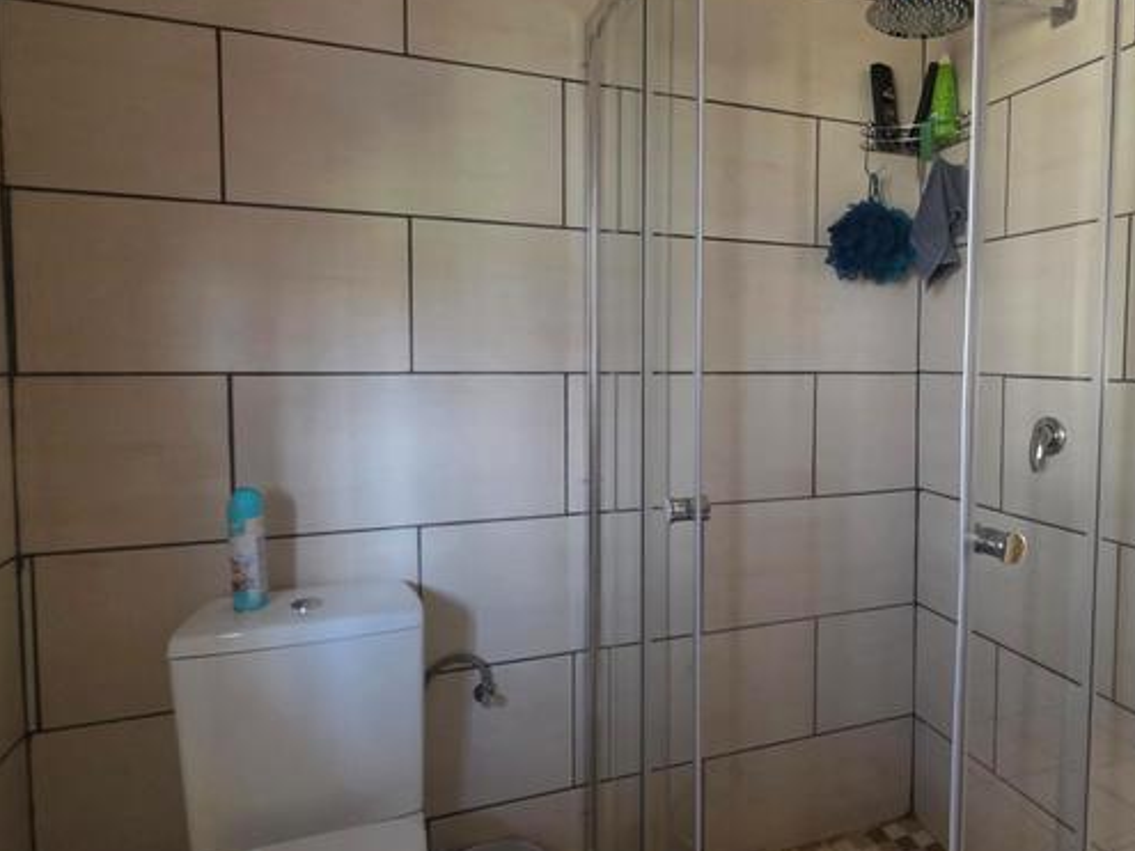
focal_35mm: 21
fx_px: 688
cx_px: 711
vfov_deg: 63.4
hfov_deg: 77.6
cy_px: 399
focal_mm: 2.2
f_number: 1.9
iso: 500
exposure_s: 1/50.3
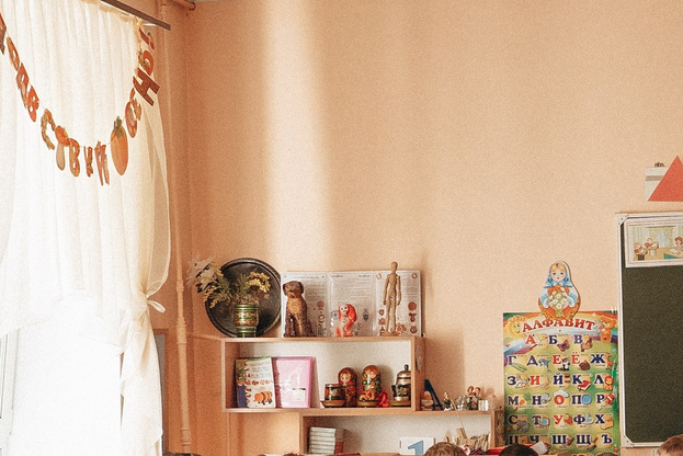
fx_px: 2183
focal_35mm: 115
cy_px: 389
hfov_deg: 17.6
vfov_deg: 11.9
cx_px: 574
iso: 3200
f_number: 4.5
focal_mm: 28
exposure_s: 1/320
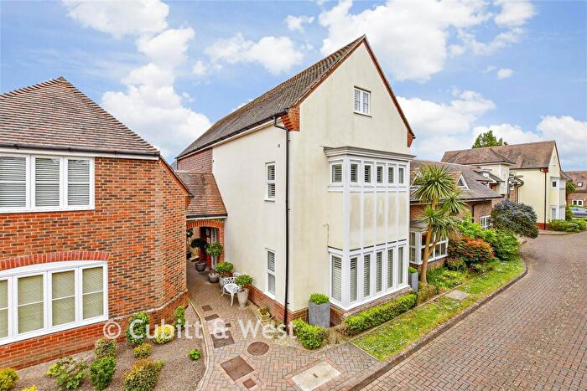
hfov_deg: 100.4
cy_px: 196
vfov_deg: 77.4
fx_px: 245
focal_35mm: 15
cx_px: 294
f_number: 8
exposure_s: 1/500
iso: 500
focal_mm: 10
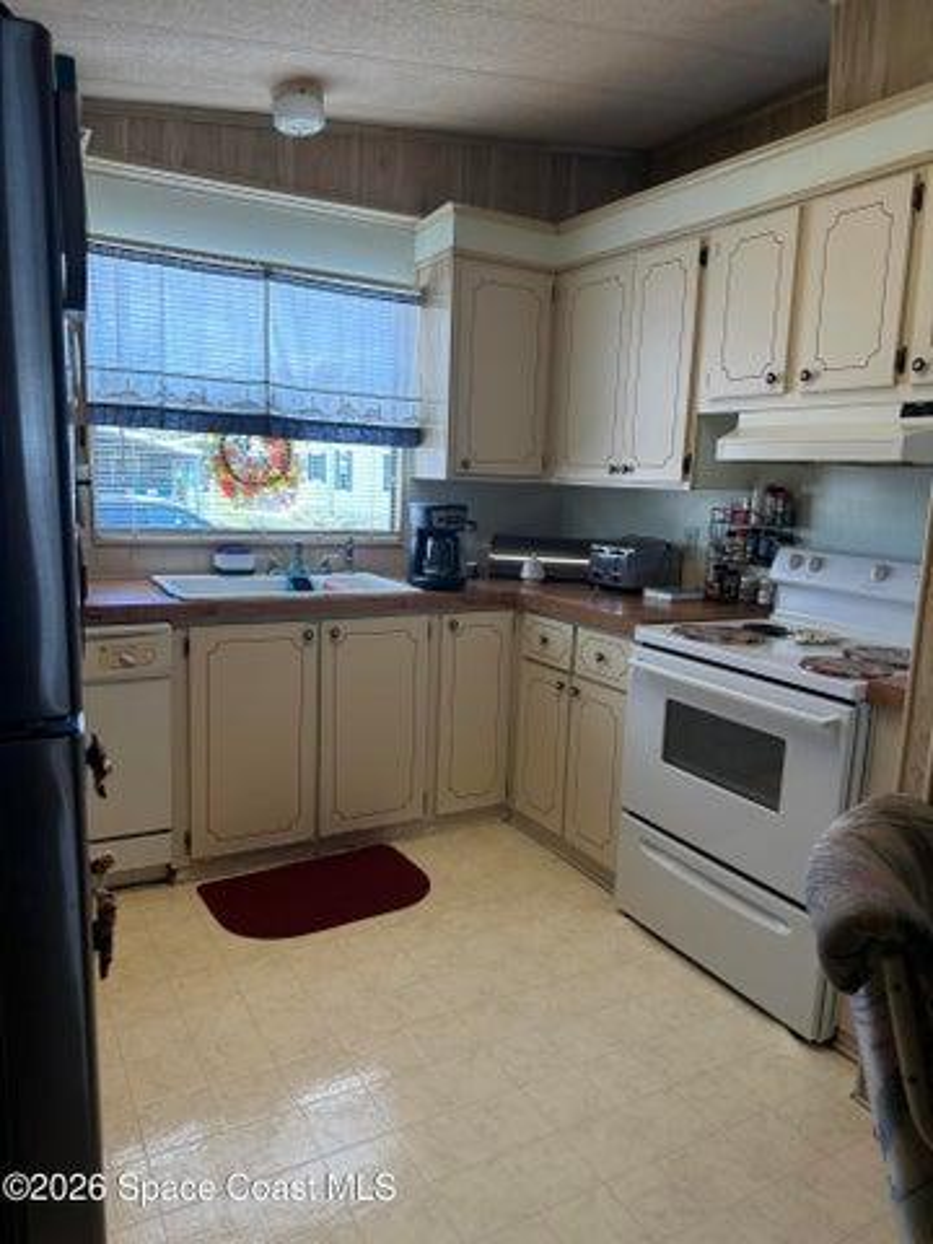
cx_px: 466
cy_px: 622
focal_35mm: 24
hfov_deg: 56.8
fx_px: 862
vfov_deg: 71.6
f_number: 1.78
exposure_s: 1/153
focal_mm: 6.86
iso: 100
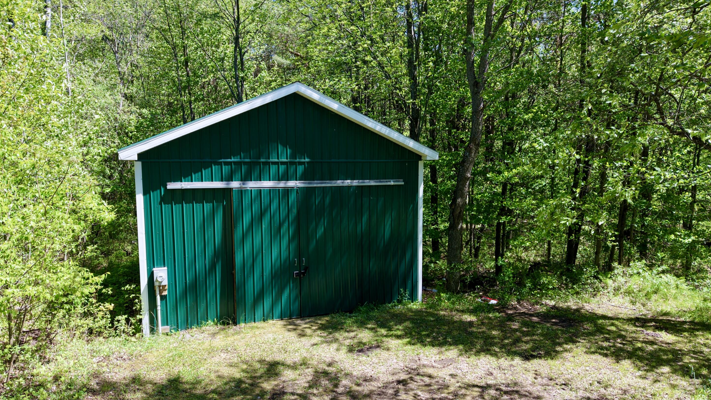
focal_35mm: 27
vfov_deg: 42.8
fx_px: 509
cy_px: 223
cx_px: 349
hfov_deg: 69.9
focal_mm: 8.67
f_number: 1.8
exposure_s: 1/1600
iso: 200
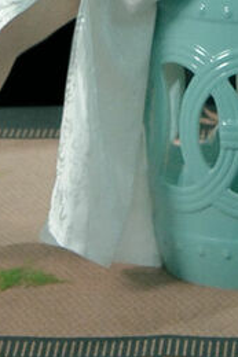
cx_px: 316
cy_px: -369
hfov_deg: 4.1
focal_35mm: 333
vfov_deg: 6.0
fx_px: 3306
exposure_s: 1/250
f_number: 2.8
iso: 800
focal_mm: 36.5
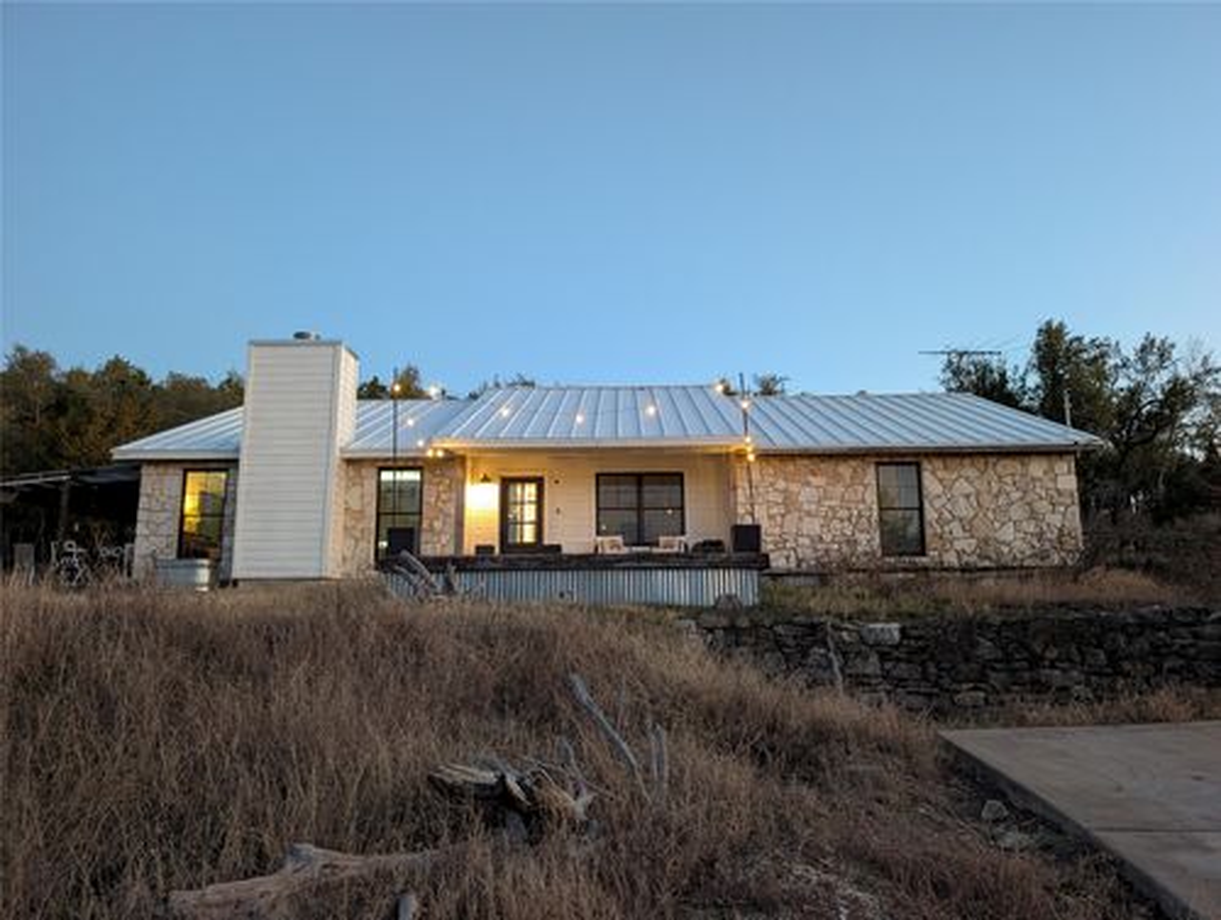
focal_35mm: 24
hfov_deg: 71.5
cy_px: 460
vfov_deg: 57.0
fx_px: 848
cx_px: 610
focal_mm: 6.9
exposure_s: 1/24
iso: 302
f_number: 1.68
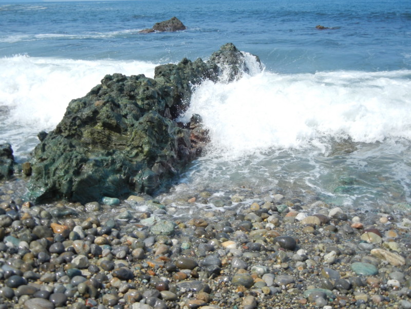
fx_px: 463
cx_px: 206
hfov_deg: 47.9
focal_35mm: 39
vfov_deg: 36.8
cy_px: 154
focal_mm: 7.1
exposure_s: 1/409
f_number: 7.4
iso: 160
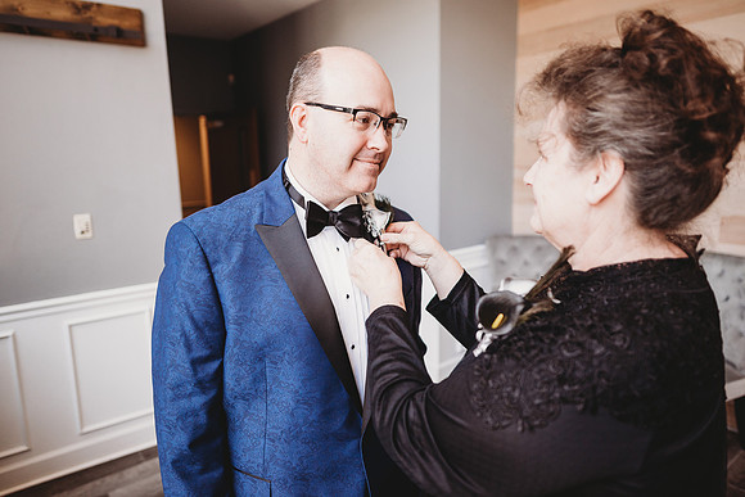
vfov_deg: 53.2
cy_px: 248
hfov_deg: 73.7
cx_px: 372
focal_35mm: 24
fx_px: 497
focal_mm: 24
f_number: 1.8
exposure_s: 1/320
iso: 400
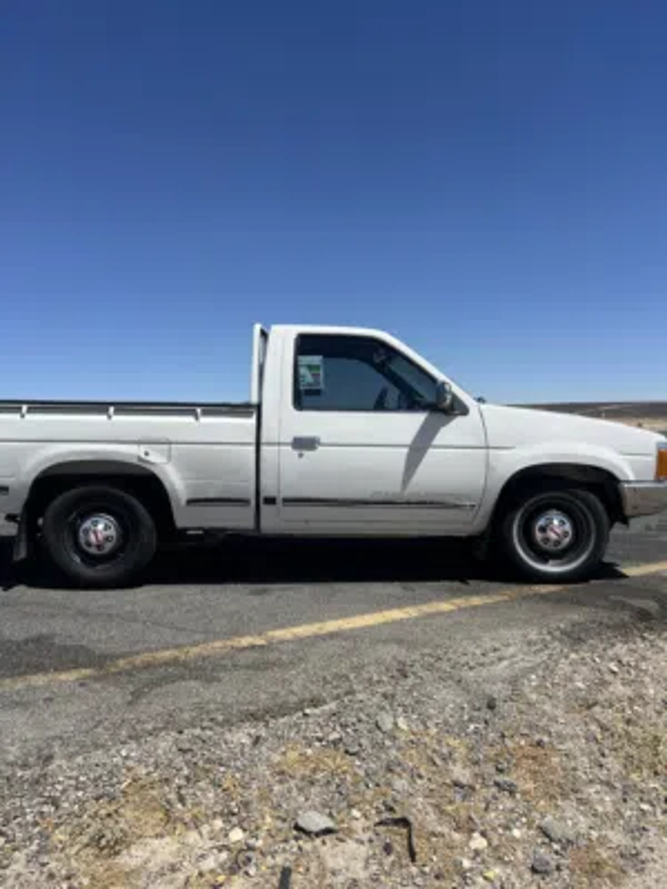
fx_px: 668
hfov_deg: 53.1
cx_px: 334
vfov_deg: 67.3
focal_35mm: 26
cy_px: 444
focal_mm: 5.7
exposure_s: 1/7463
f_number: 1.5
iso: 50
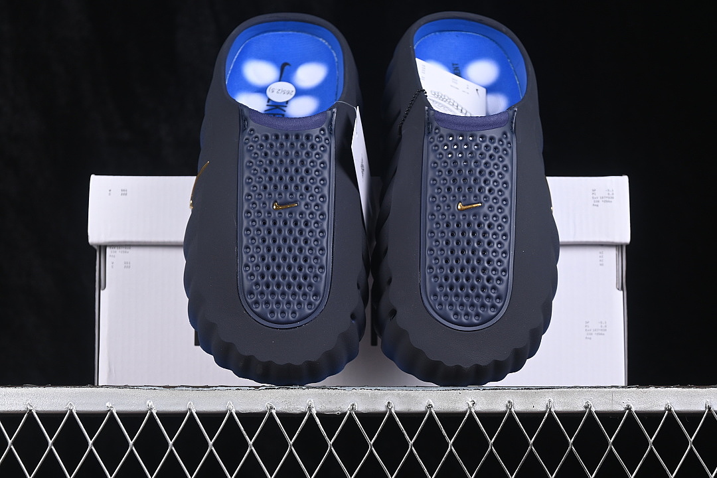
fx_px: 1494
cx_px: 358
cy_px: 239
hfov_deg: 27.0
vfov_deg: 18.2
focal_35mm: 75
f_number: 6.3
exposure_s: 1/60
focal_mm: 50
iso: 160
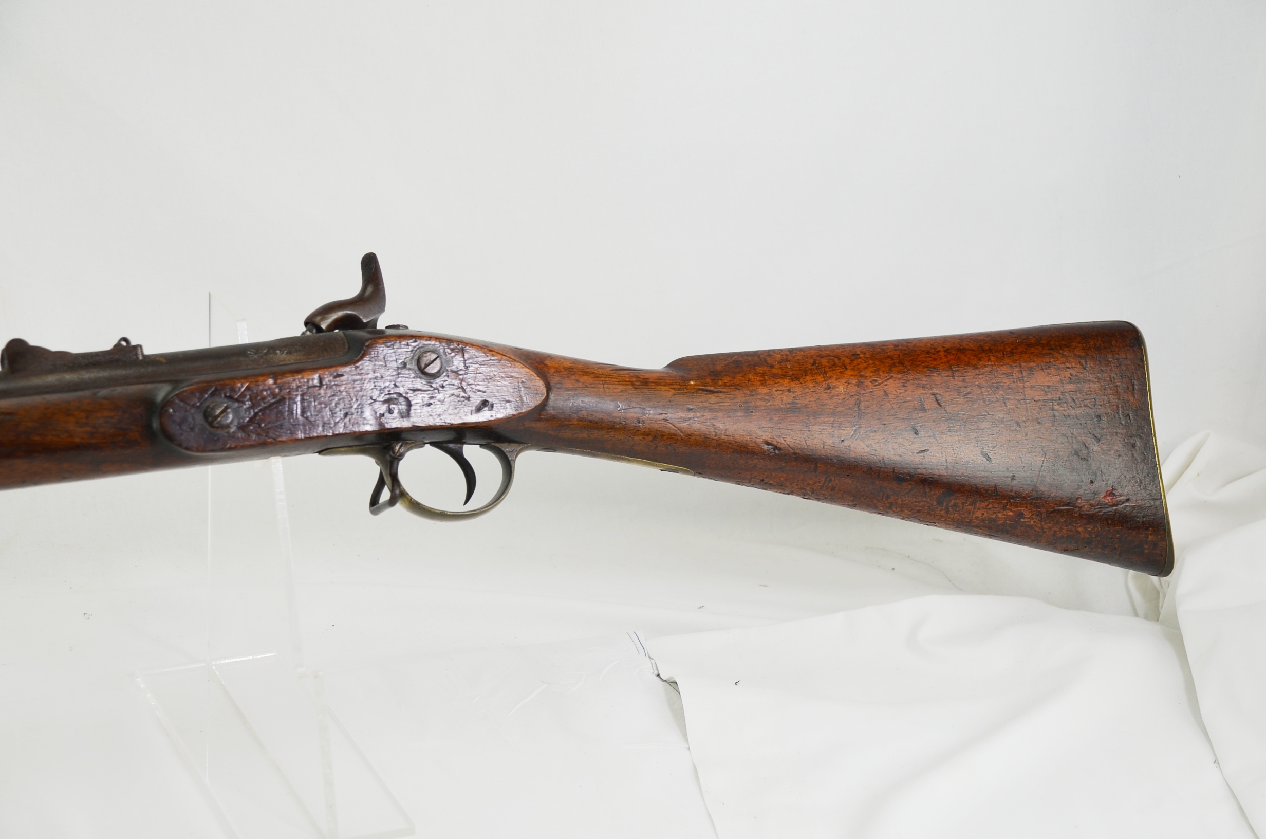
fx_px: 2632
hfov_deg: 27.0
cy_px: 420
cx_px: 633
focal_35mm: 75
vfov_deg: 18.1
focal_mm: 50
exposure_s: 1/125
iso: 200
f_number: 5.6
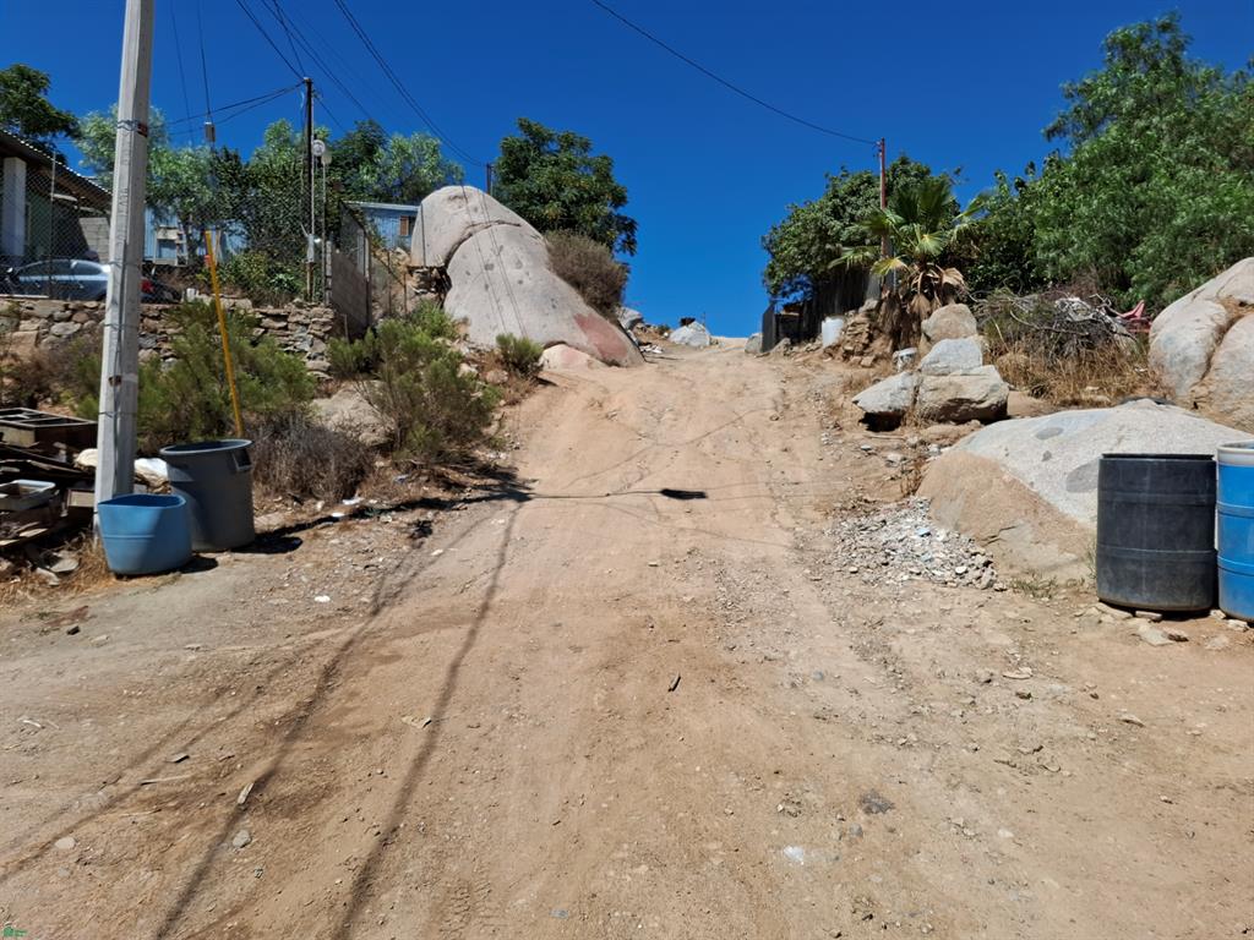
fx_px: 833
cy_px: 470
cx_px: 627
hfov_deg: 73.9
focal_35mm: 23
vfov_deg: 58.9
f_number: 1.8
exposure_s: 1/1412
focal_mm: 5.54
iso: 50
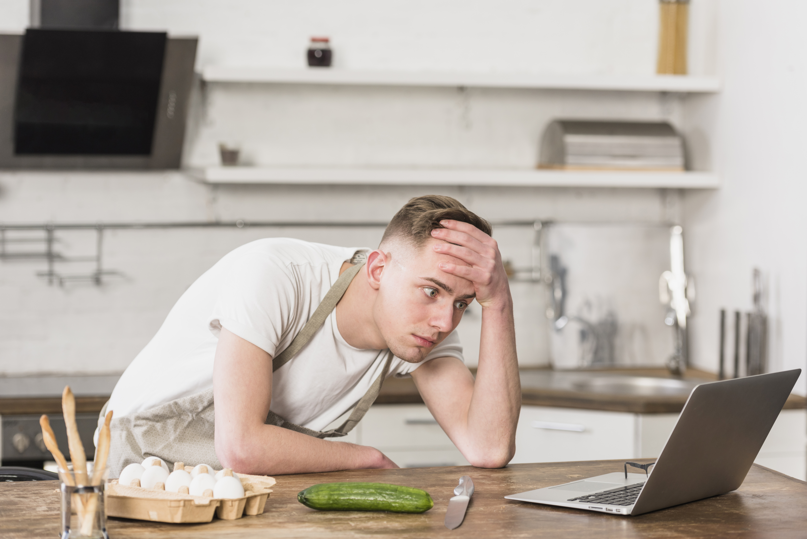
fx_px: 2197
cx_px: 404
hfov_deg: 20.8
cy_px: 270
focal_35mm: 98
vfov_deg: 14.0
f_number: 3.5
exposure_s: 1/100
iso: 125
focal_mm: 98
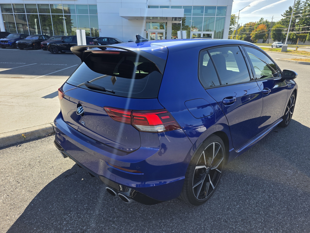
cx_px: 155
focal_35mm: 23
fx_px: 206
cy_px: 116
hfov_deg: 73.9
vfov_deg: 58.9
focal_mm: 6.3
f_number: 1.7
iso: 80
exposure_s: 1/2094
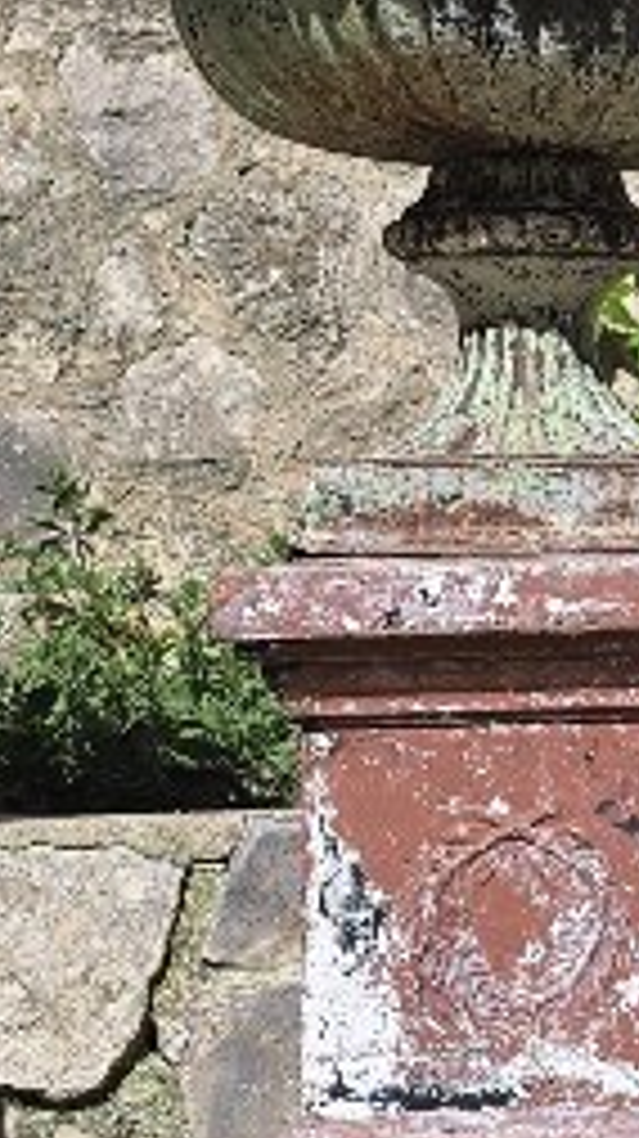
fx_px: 3591
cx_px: 882
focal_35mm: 119
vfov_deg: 18.0
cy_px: 468
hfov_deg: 9.9
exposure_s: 1/1160
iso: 12
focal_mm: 6.3
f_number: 1.7
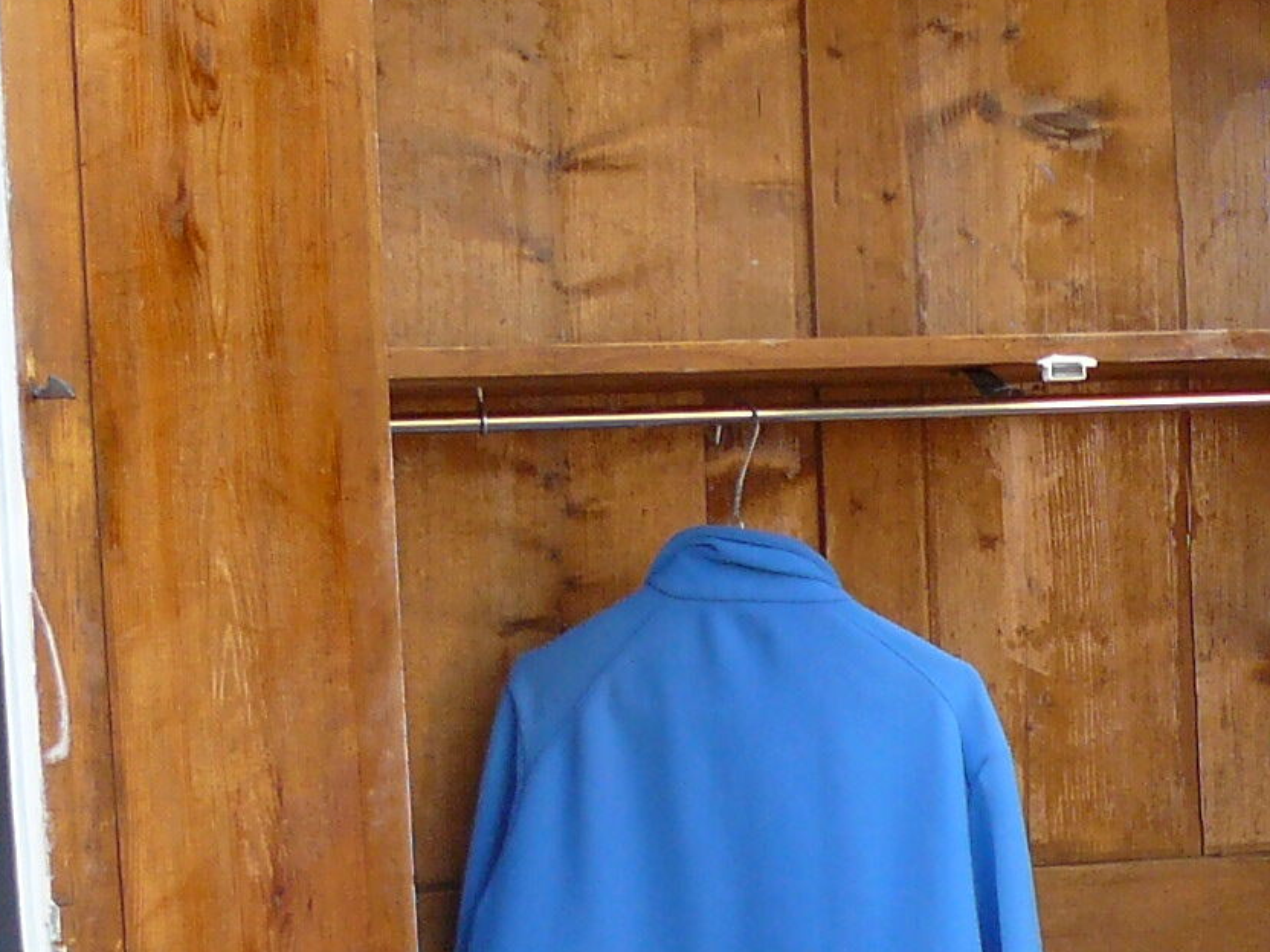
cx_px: 1320
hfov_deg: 14.5
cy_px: 1051
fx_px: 4880
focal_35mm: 133
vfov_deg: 11.0
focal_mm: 6
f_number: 3.2
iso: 100
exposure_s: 1/100
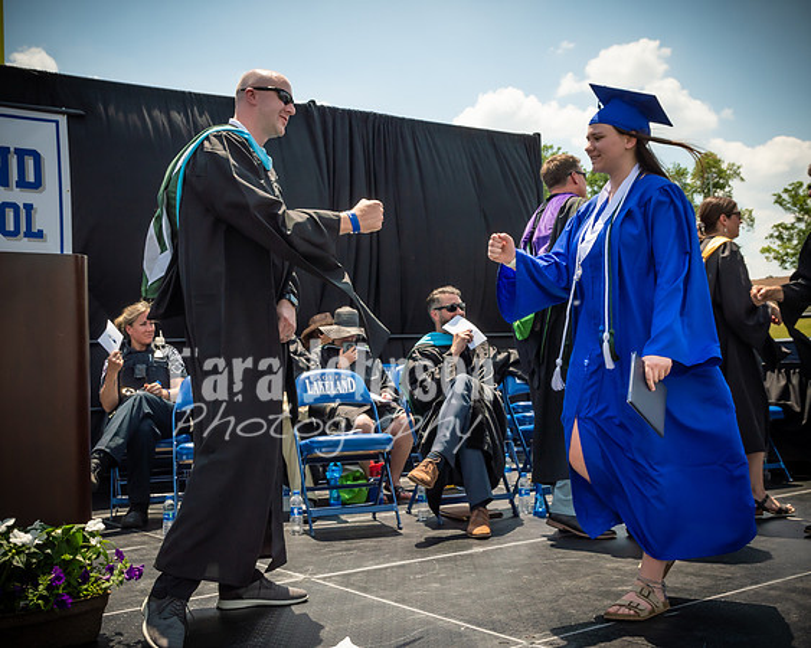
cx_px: 395
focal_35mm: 41
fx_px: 992
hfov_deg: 44.4
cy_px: 288
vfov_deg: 36.1
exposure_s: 1/800
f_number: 7.1
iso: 200
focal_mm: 22
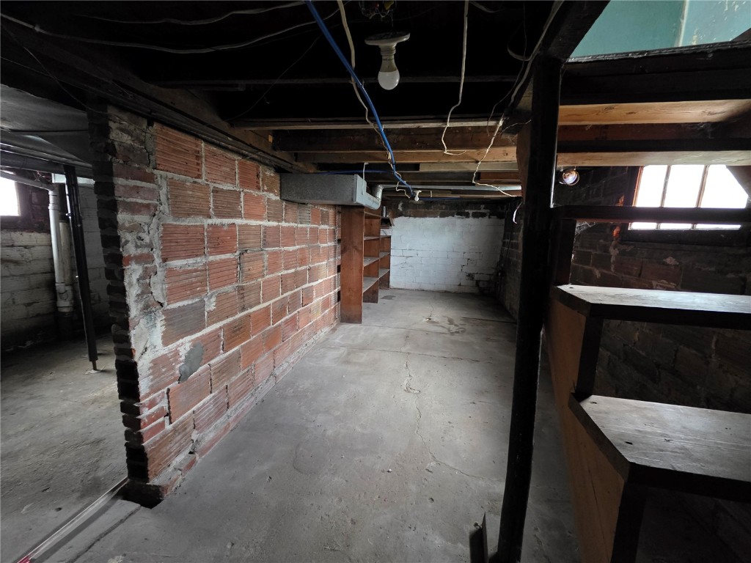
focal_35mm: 13
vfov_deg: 89.9
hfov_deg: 106.2
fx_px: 282
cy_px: 282
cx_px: 376
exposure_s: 1/60
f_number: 1.9
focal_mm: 2.2
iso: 1000
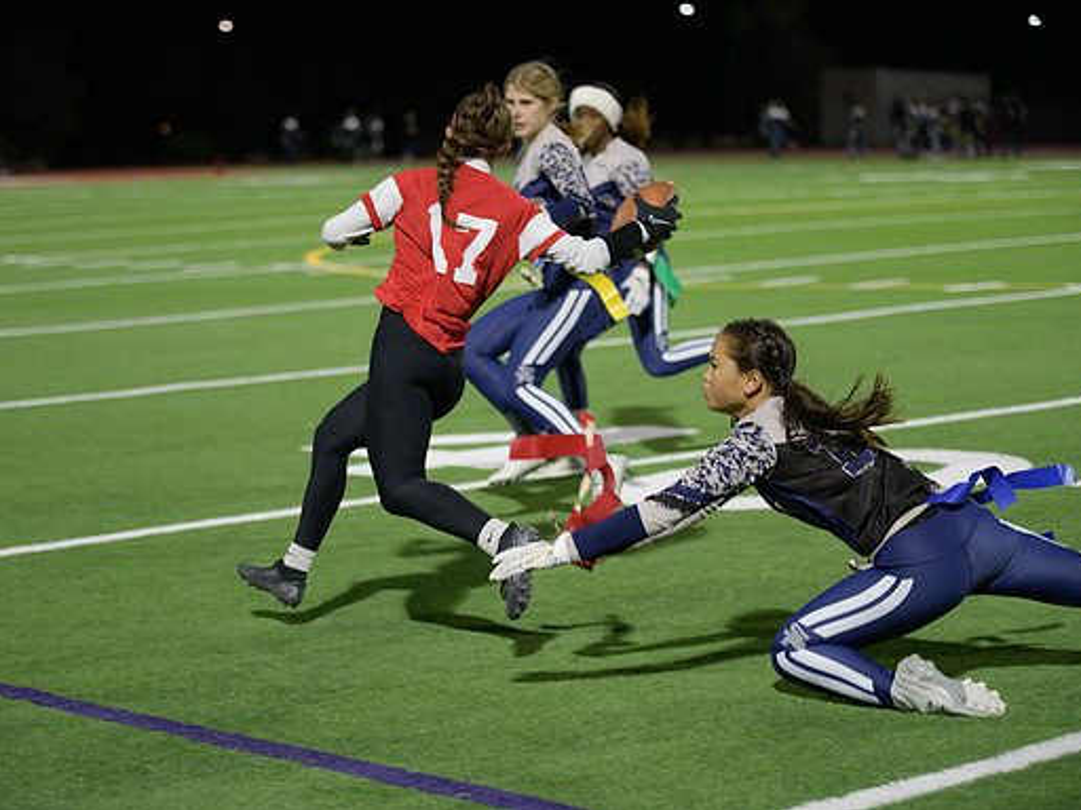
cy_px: 404
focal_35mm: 98
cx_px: 509
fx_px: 3060
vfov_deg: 15.1
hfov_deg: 20.0
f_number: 2.8
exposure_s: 1/640
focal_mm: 90
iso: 2800
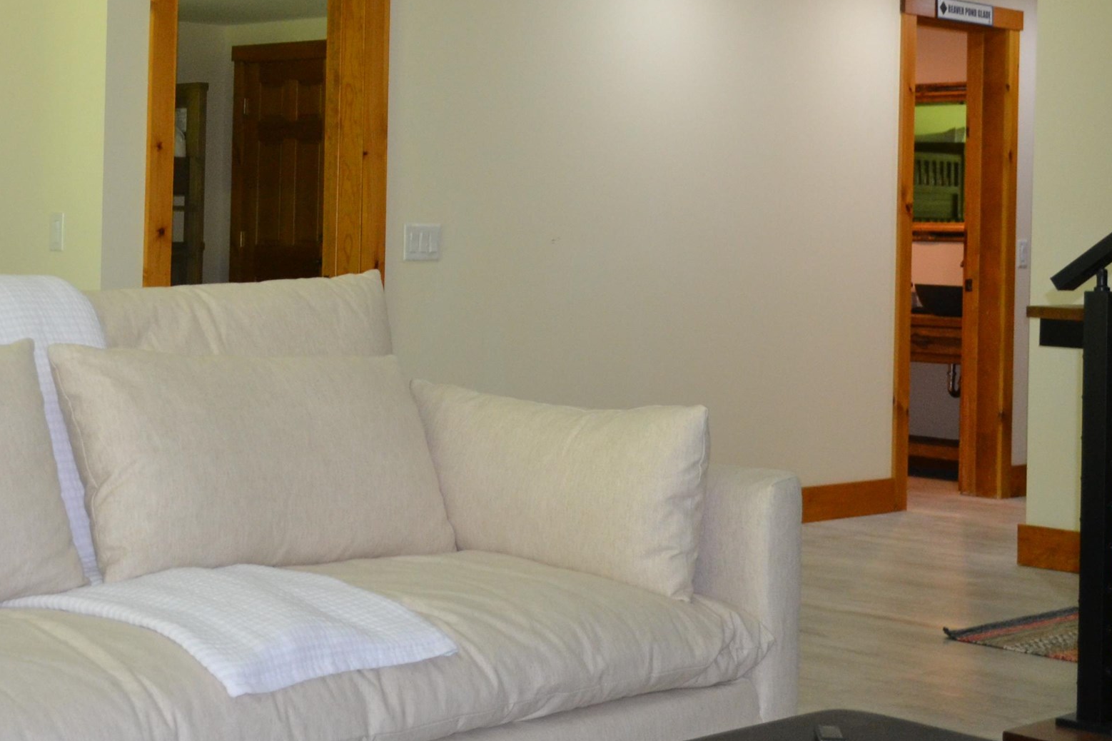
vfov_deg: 19.0
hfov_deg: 28.1
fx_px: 2193
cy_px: 178
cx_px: 306
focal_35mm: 71
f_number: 4
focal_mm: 24
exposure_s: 1/60
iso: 1000
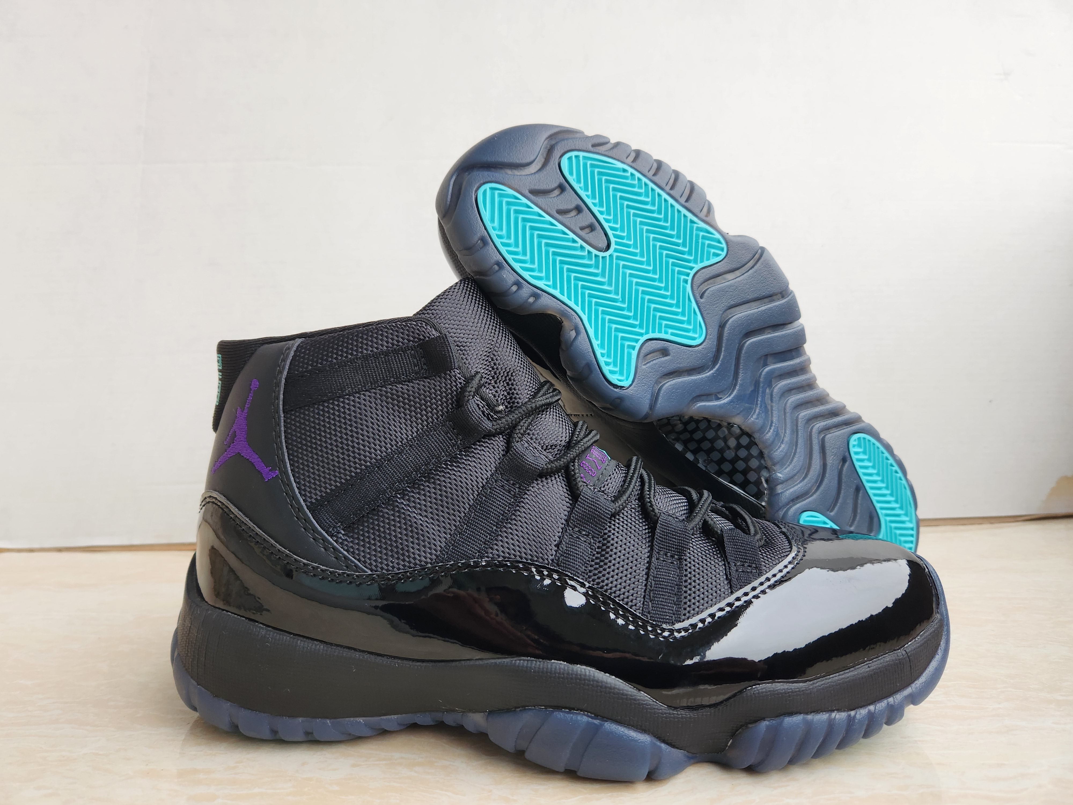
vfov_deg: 58.9
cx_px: 536
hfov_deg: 73.9
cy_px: 402
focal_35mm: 23
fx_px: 713
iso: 100
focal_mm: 5.4
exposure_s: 1/180
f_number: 1.8
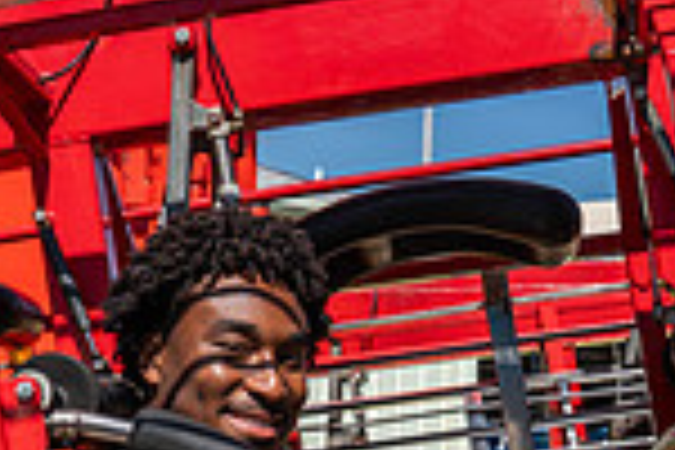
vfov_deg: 14.0
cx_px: 315
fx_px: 1744
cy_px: 610
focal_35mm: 93
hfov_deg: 21.9
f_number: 4.5
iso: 100
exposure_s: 1/1000
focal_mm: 24
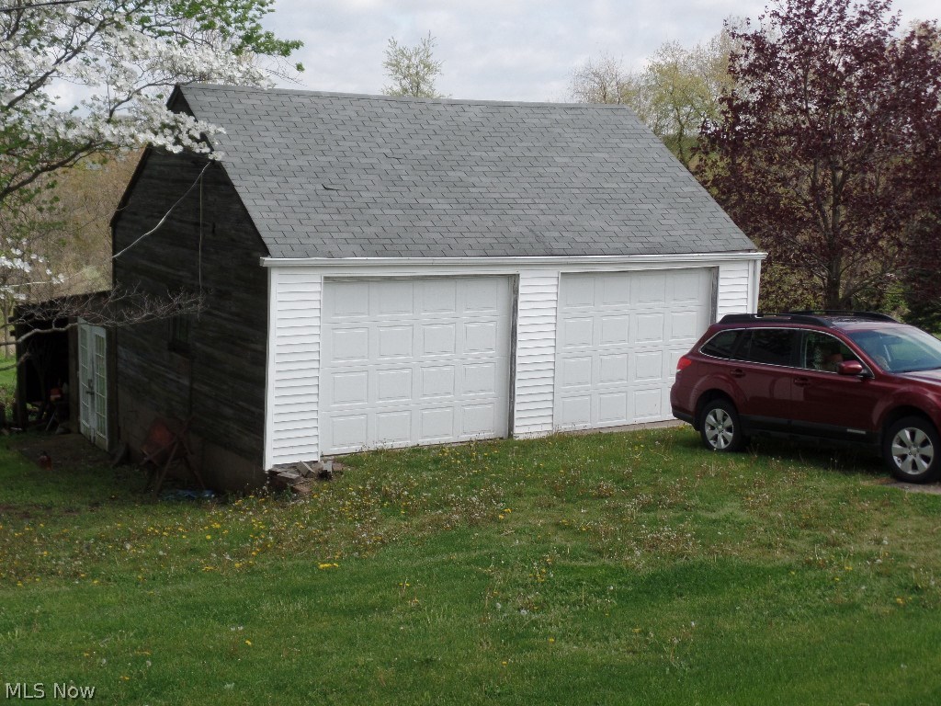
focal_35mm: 52
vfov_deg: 28.0
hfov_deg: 36.8
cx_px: 470
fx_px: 1414
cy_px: 353
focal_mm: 9.2
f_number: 3.4
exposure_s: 1/750
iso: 80
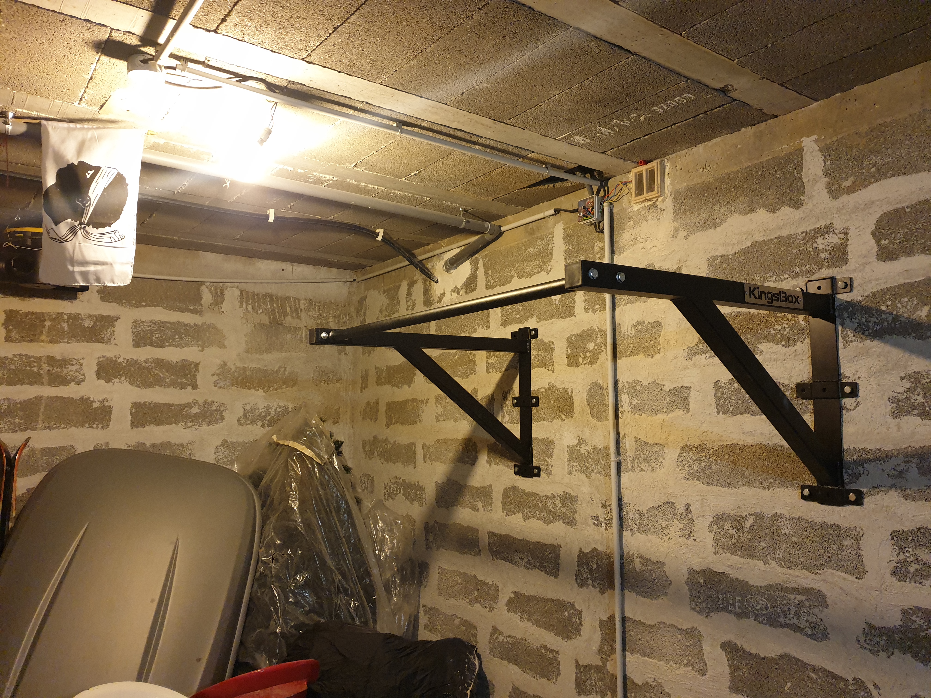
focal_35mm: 26
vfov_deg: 53.1
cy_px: 349
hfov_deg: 67.3
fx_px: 699
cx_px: 466
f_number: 1.5
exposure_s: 1/50
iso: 320
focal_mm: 4.3
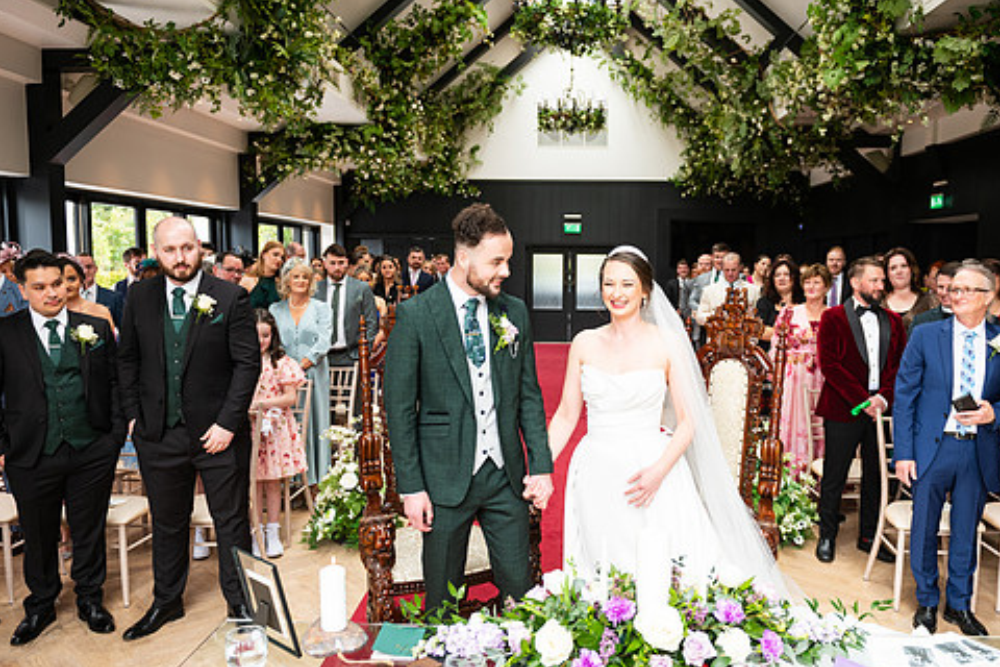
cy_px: 362
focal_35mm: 29
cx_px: 546
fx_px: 805
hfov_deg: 63.5
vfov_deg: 44.9
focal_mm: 24
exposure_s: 1/200
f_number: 3.5
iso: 400
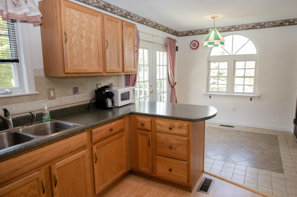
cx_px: 148
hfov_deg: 73.9
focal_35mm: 24
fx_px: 198
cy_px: 98
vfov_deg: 52.9
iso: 500
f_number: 4
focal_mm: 16
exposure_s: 1/60
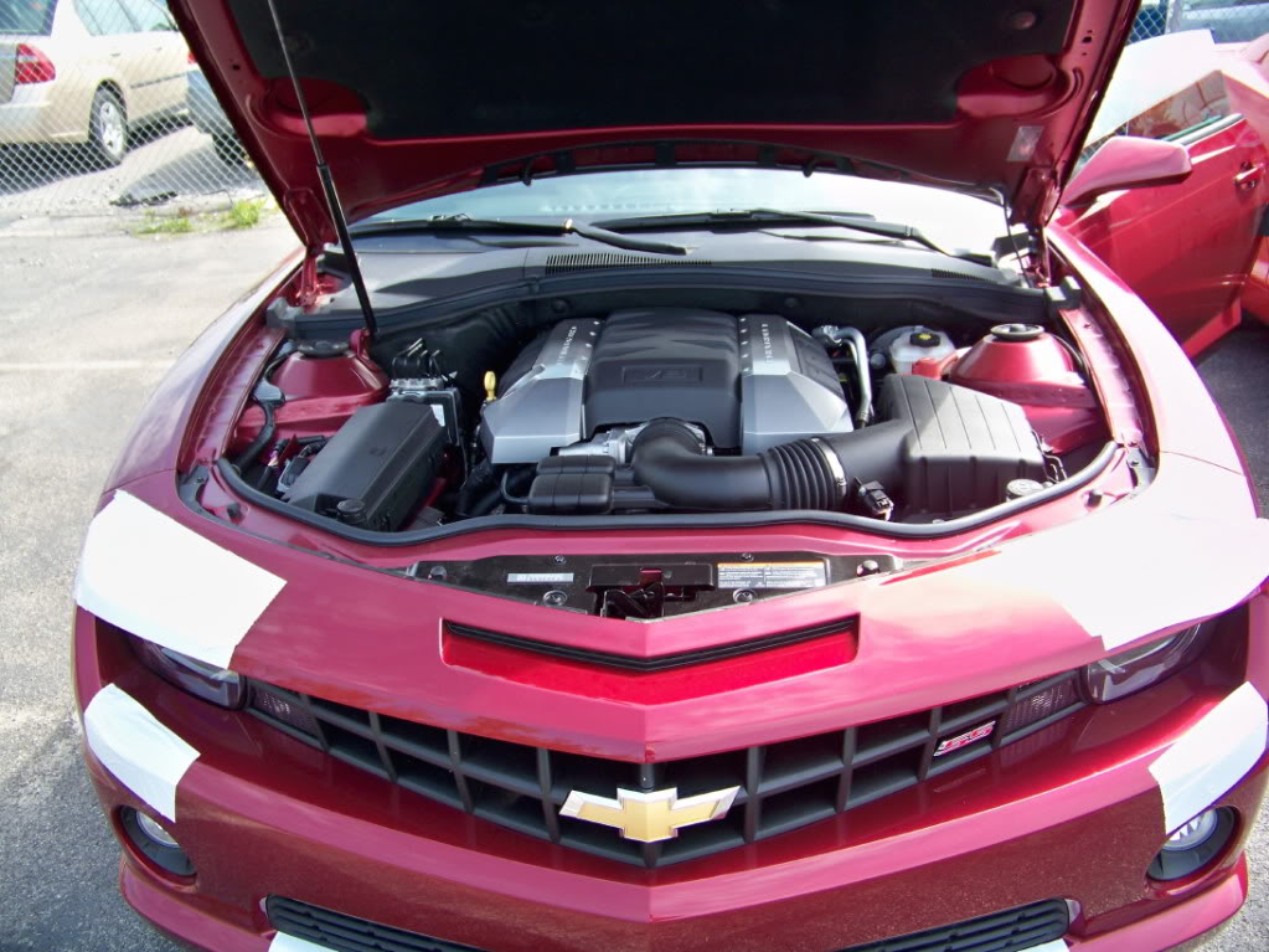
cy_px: 476
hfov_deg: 55.4
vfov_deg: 42.9
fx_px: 1210
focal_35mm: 33
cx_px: 634
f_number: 2.8
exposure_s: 1/200
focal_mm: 5.85
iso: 64
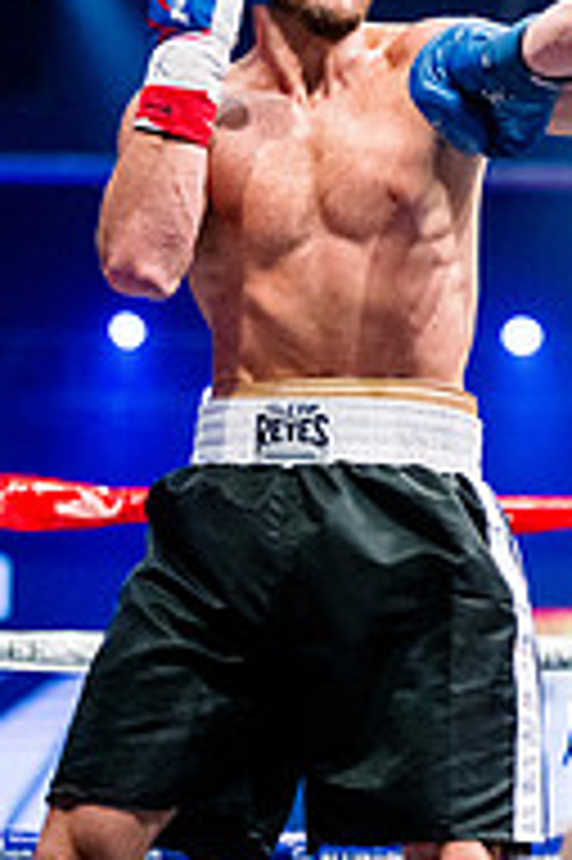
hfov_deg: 8.5
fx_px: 3796
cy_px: 227
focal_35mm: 159
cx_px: 685
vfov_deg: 12.9
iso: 6400
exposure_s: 1/1600
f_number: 1.4
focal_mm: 50
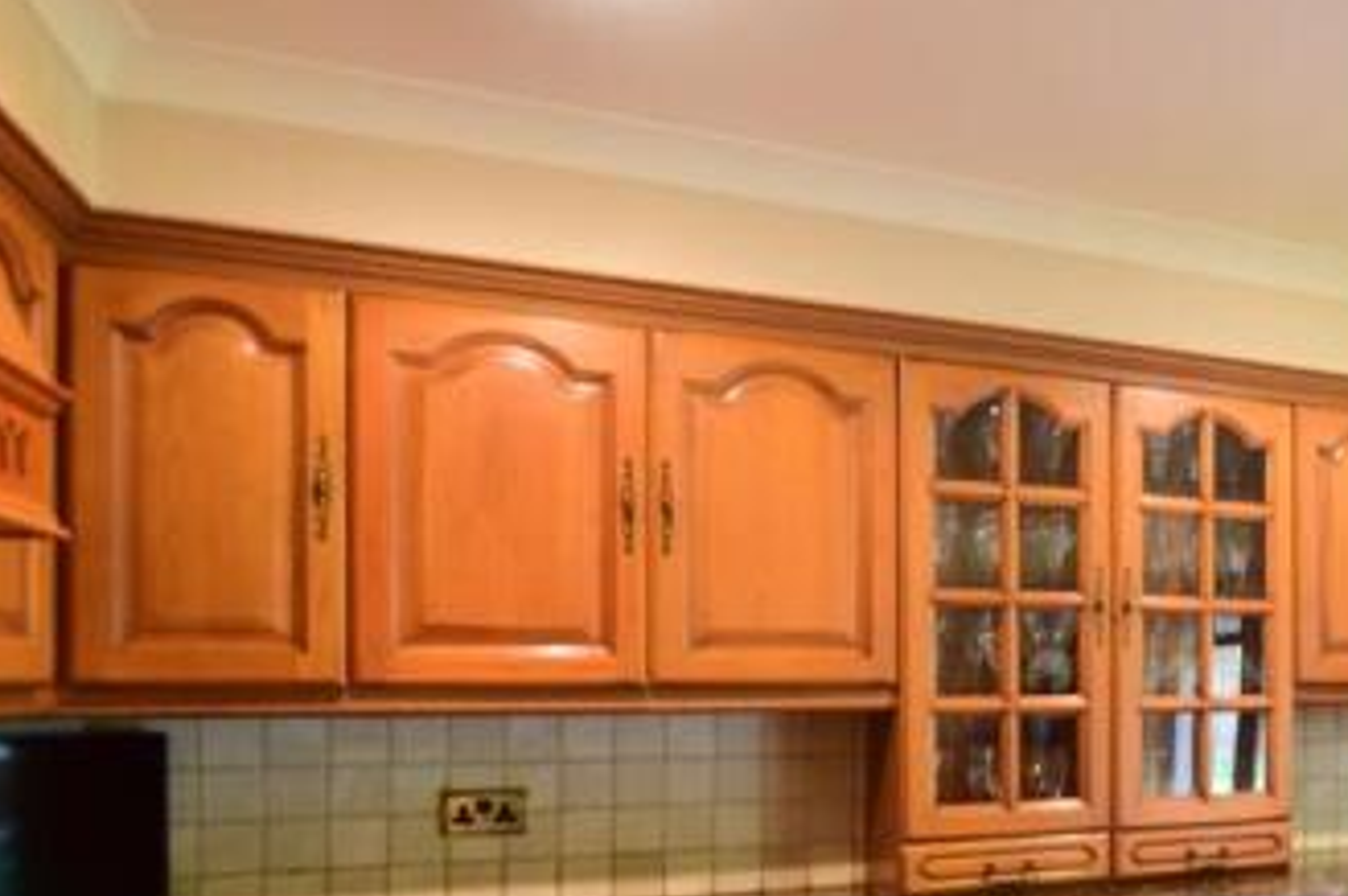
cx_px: 1241
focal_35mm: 30
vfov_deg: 42.2
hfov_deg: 53.3
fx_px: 1122
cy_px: 676
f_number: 3.5
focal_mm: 10
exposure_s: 1/2.5
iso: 200
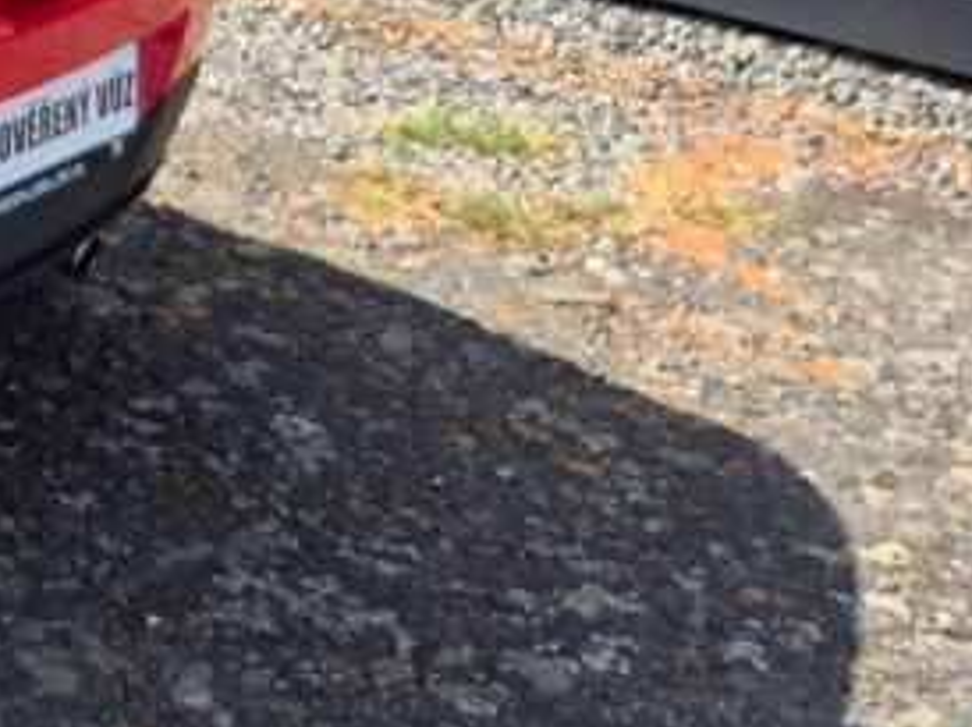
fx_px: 2413
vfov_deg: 16.3
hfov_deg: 17.9
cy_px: -206
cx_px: -809
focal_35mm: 86
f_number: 1.8
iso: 25
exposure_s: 1/998
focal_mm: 5.4
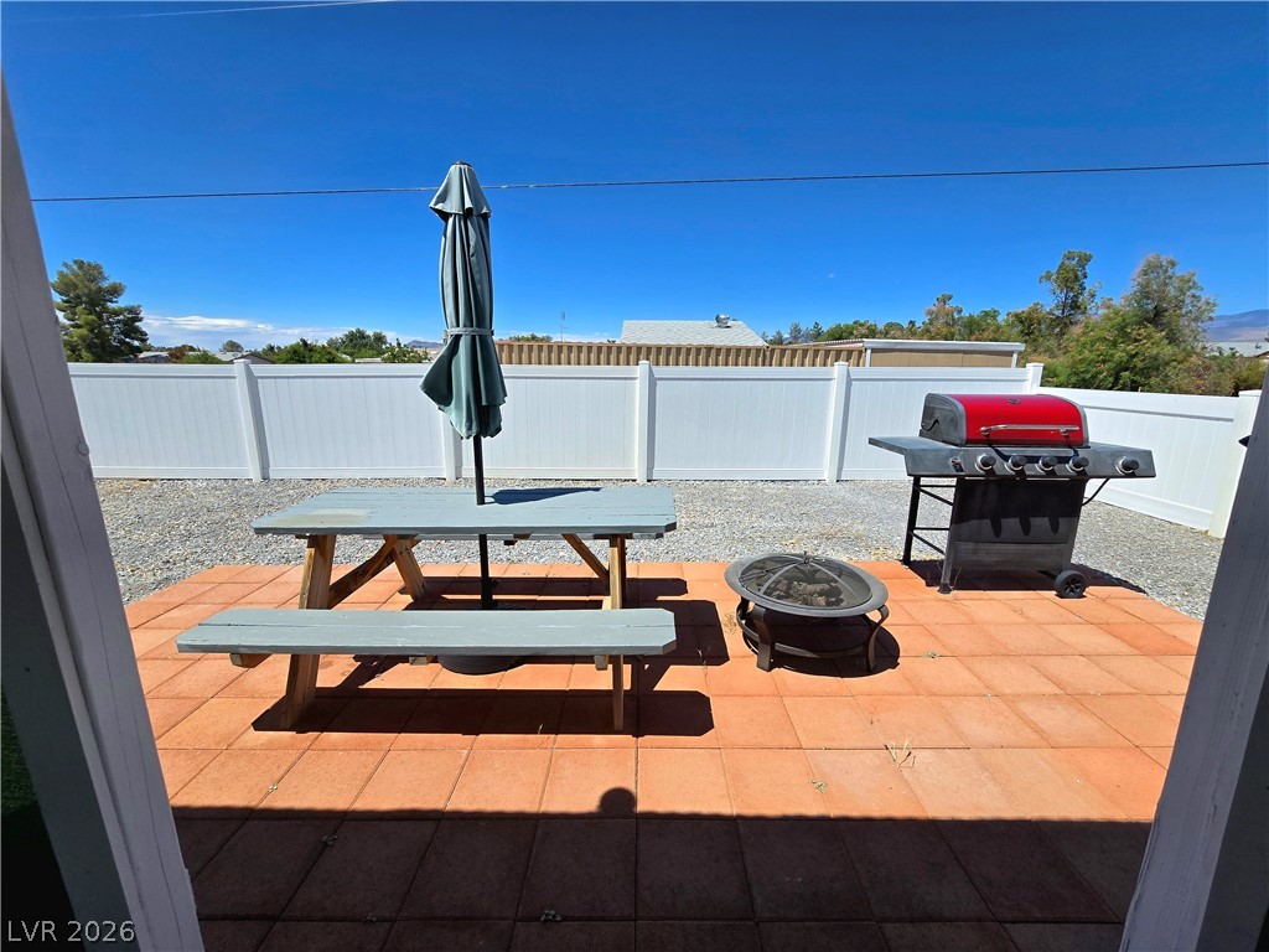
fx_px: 477
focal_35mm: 13
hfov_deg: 106.2
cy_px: 476
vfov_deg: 89.9
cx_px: 634
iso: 50
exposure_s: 1/5000
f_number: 2.2
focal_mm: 2.2
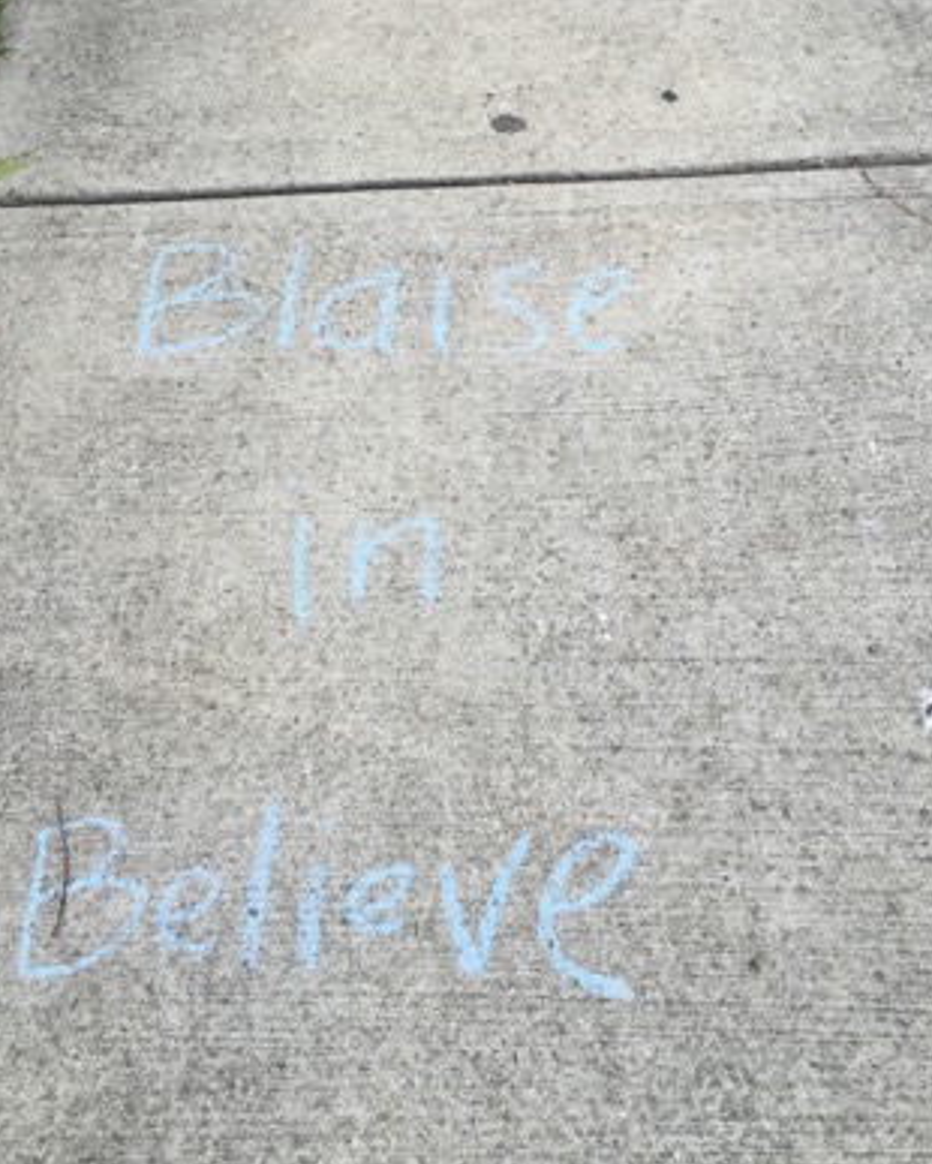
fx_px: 1309
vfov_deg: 47.5
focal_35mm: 38
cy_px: 433
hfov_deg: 39.2
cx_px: 424
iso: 32
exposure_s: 1/488
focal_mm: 4.15
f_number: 2.2
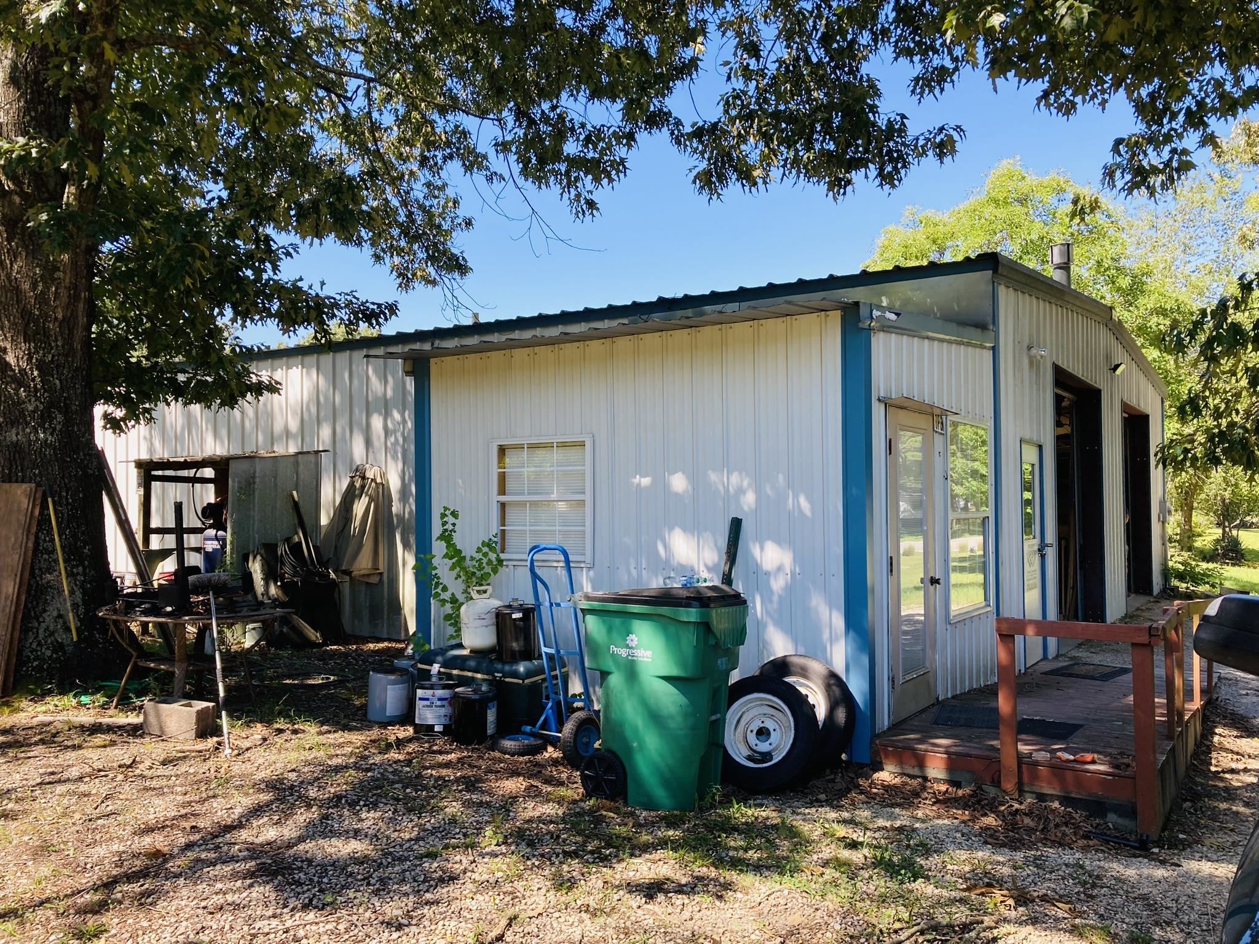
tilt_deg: +0.7
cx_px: 630
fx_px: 1018
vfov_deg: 49.7
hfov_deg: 63.4
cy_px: 472
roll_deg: +0.3
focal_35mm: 28
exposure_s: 1/421
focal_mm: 3.99
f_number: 1.8
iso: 20
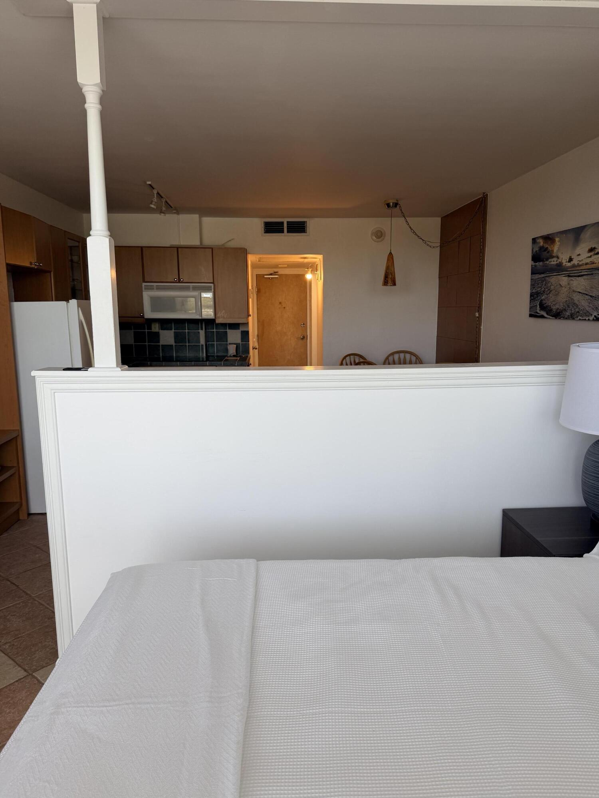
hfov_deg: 56.8
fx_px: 554
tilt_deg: -8.8
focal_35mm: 24
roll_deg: +0.4
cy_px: 399
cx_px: 300
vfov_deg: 71.6
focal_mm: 6.76
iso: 80
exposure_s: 1/120
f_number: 1.78
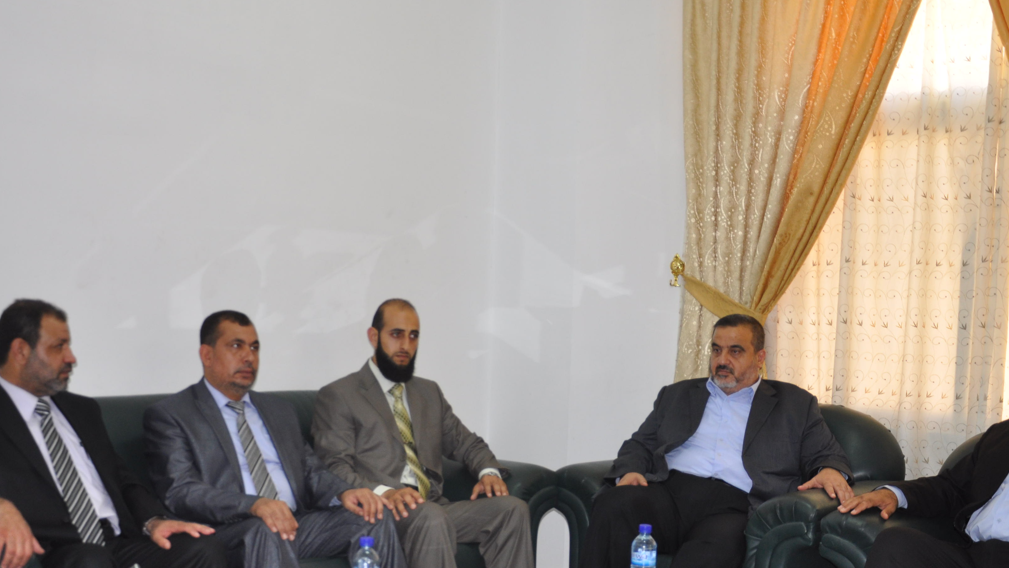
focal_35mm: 50
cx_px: 516
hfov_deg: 41.3
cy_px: 394
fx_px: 1338
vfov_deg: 23.8
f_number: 3.8
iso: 400
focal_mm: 24
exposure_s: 1/60
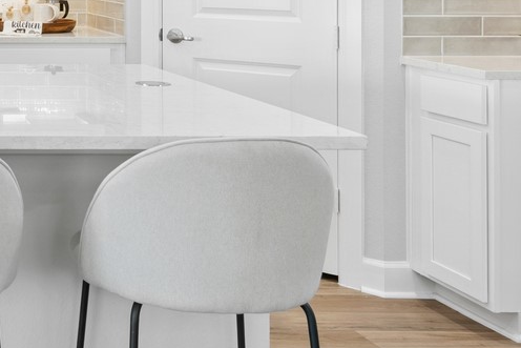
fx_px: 955
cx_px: -185
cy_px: -32
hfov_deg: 25.5
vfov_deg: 19.8
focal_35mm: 66
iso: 160
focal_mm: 16
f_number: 9
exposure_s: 1/4
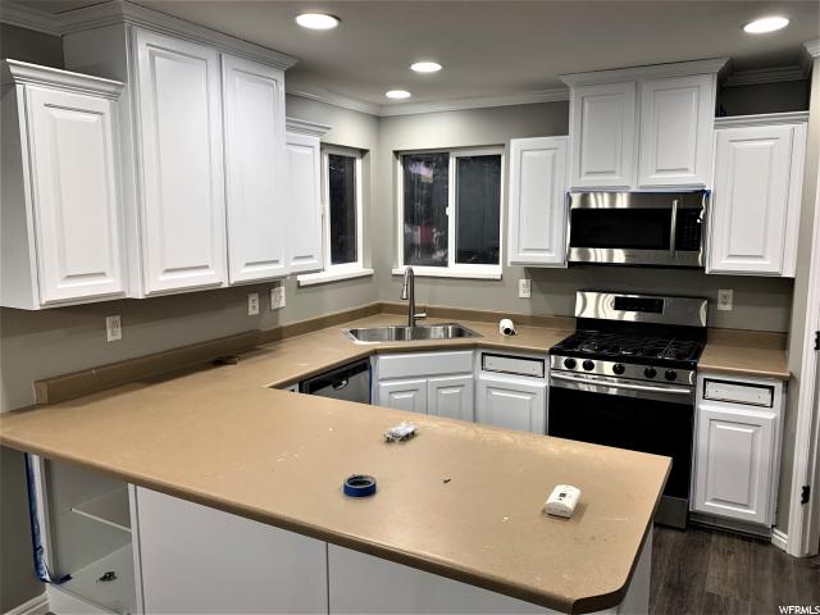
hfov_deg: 67.3
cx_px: 410
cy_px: 308
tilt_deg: -8.8
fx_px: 616
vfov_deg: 53.1
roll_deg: -0.9
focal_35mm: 26
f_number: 1.8
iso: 64
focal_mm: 4.25
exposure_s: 1/60
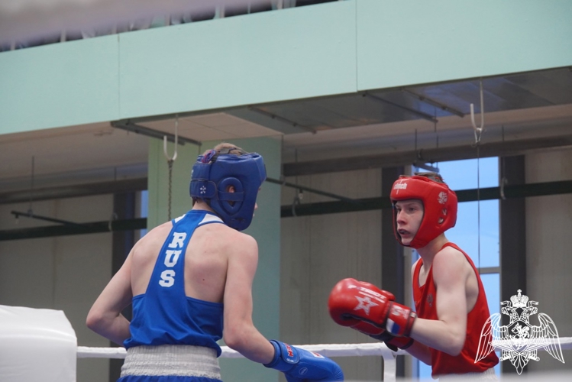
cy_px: 191
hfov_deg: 18.7
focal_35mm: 110
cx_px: 286
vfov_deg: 12.5
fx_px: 1740
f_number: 5.6
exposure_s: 1/160
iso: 2000
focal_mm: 73
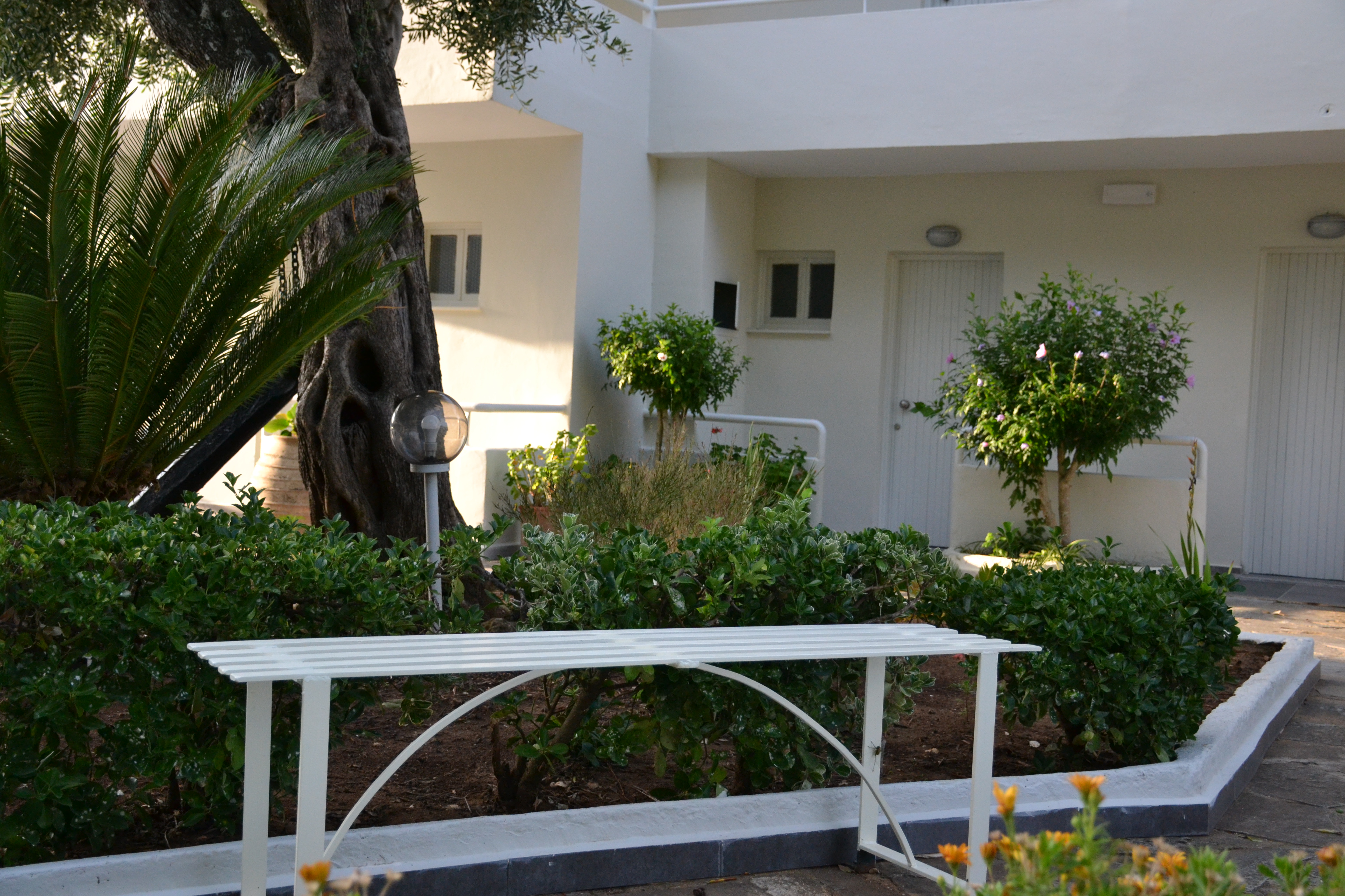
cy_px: 448
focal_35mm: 45
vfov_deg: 29.9
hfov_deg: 43.6
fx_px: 1681
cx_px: 672
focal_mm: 30
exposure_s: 1/1000
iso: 1250
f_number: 4
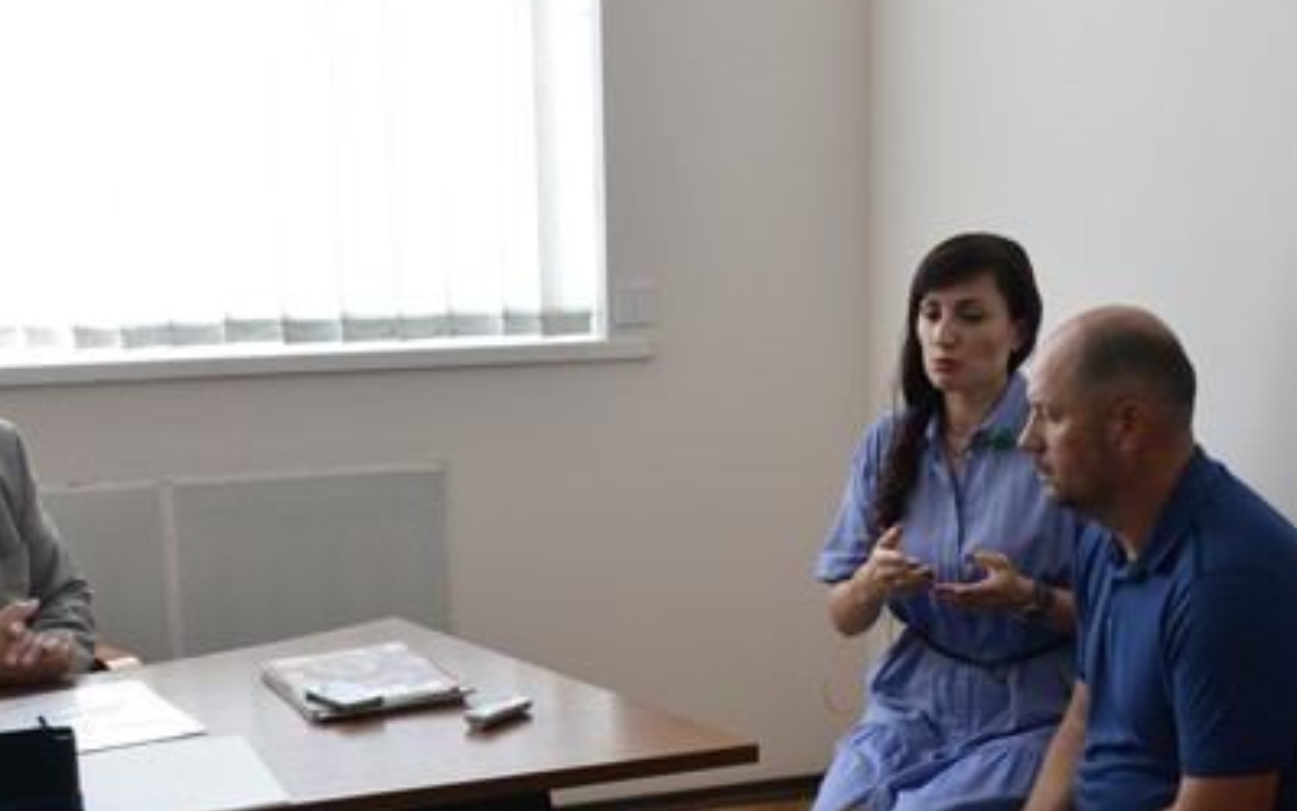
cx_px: 766
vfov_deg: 21.8
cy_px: 604
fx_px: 2086
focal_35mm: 59
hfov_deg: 34.4
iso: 400
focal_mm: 22
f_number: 5
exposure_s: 1/100
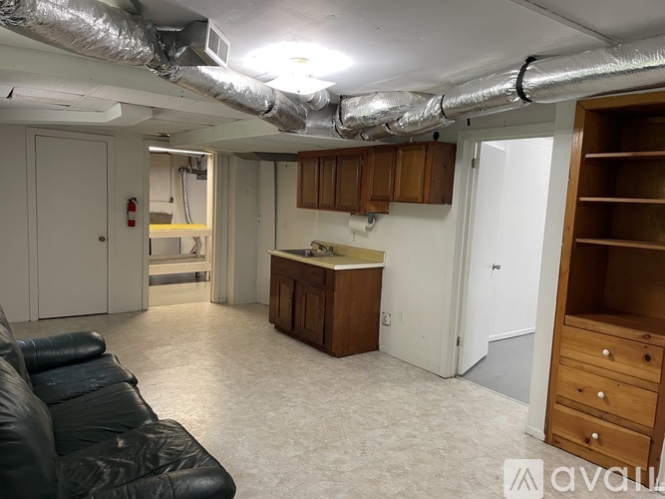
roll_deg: -2.1
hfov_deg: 67.3
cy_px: 250
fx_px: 499
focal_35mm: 26
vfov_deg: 53.0
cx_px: 332
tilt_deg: -6.9
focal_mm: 4.2
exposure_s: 1/60
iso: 160
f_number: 1.6
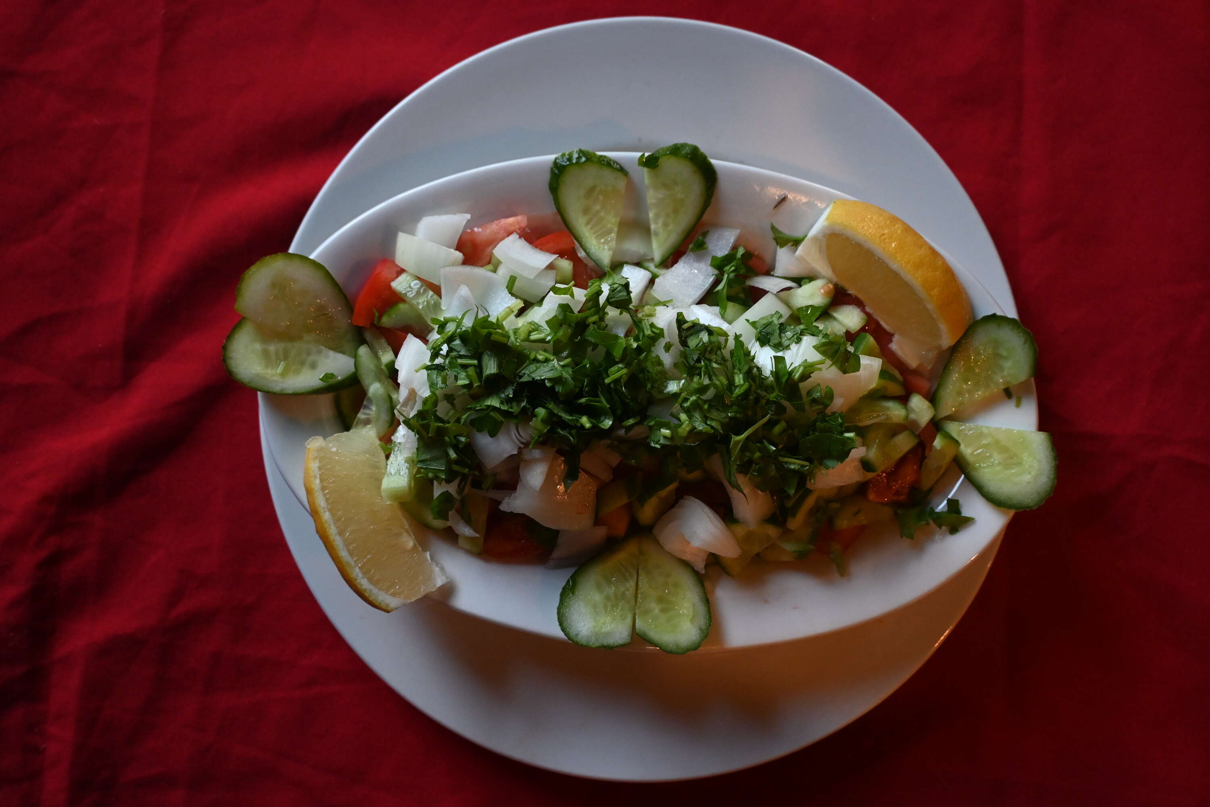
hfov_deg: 52.2
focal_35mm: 37
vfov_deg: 36.2
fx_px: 1235
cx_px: 605
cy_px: 404
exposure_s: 1/125
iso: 1250
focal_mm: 24.5
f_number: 4.2
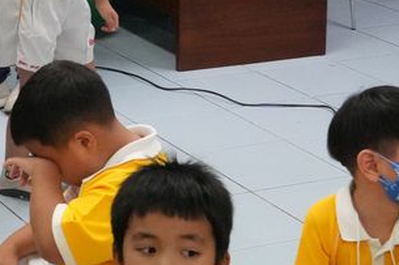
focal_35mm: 143
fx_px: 1580
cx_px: -64
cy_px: -164
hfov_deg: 14.0
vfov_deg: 9.3
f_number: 7.1
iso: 8000
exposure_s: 1/125
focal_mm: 29
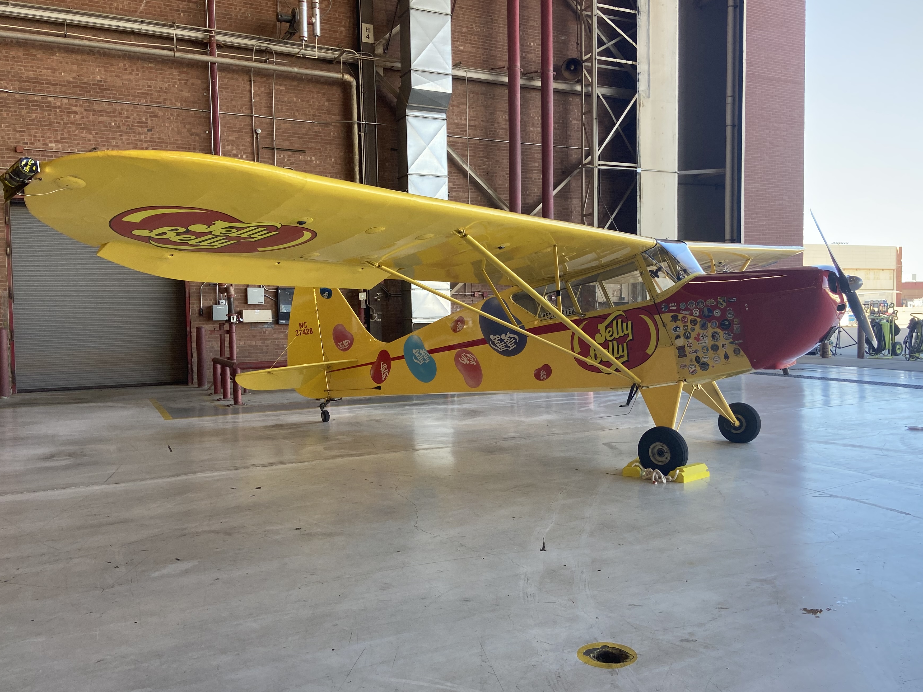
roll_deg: +0.6
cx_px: 496
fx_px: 800
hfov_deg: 59.9
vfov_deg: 46.8
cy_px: 353
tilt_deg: -2.3
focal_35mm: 30
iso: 32
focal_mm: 4.25
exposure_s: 1/255
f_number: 1.8
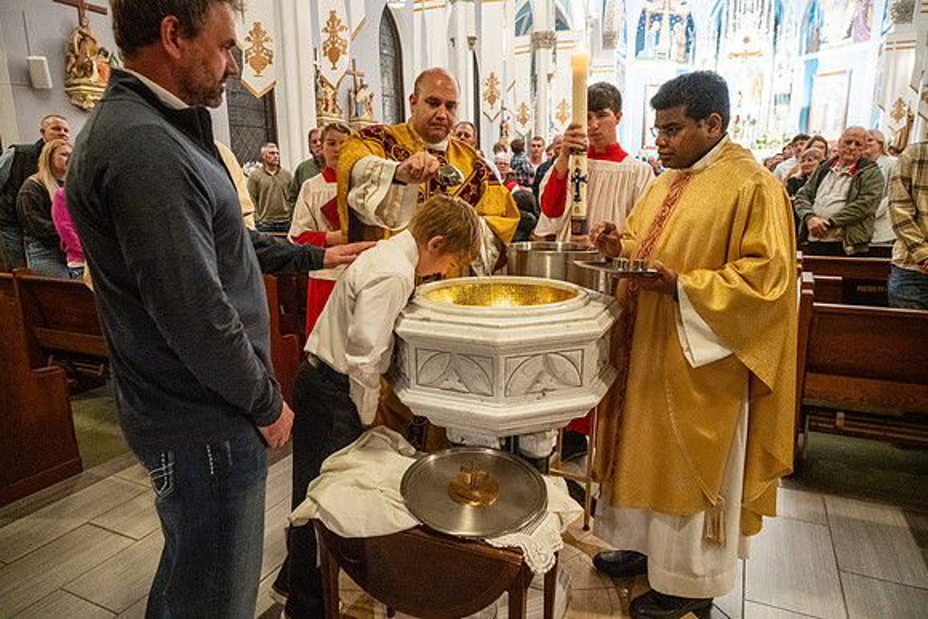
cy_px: 310
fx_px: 619
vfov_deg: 53.2
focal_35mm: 24
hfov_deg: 73.7
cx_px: 464
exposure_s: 1/60
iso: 5000
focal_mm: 24
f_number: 4.5
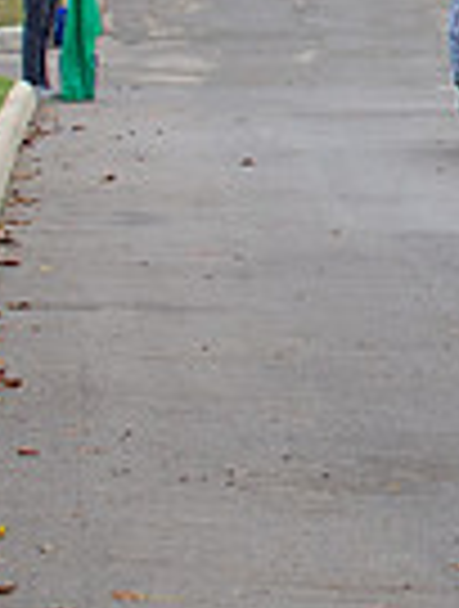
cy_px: -58
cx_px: 1590
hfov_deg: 2.8
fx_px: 9203
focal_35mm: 523
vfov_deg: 3.8
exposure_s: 1/250
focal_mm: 70
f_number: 10
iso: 640
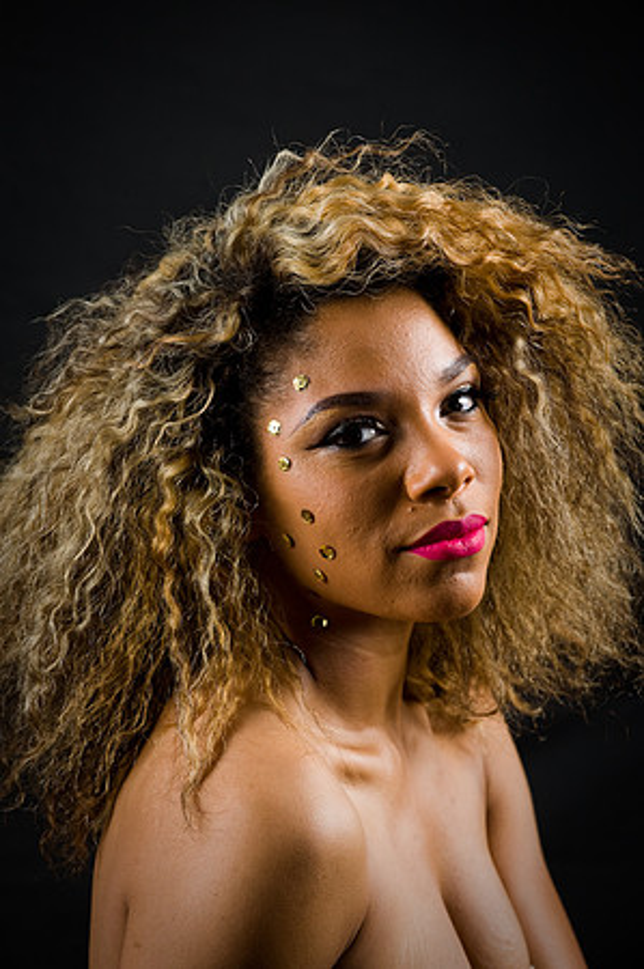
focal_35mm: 175
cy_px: 484
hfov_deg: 7.8
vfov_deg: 11.8
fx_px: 4706
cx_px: 322
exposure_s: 1/125
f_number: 5.6
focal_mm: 175
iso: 200
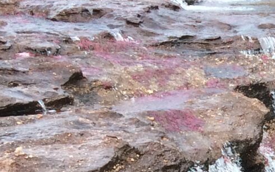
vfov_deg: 7.6
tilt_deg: -22.8
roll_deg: +0.0
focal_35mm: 161
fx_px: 1206
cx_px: 629
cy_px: 422
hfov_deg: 11.2
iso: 32
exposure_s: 1/540
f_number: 2.2
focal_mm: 4.15
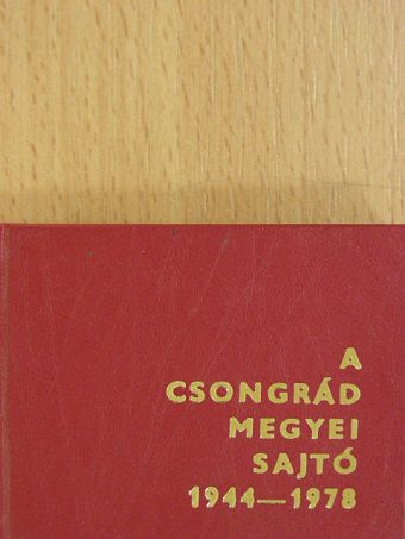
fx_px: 982
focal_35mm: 63
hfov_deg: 23.3
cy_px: 270
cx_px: 202
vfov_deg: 30.7
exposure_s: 1/11.7
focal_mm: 10.5
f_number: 3.5
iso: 200
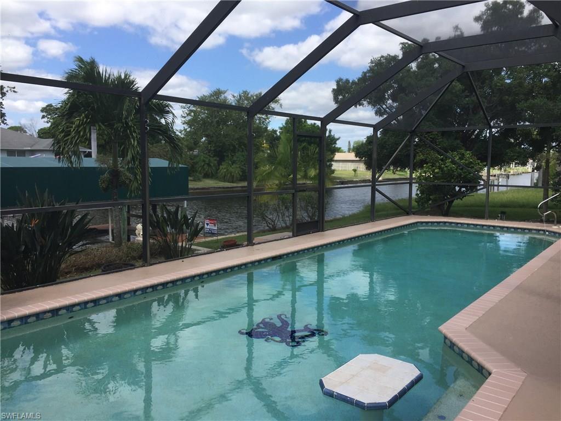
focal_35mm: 29
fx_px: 470
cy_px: 210
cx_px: 280
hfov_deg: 61.7
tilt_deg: -6.1
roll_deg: -1.3
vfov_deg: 48.2
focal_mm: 4.15
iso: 32
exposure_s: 1/898
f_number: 2.2
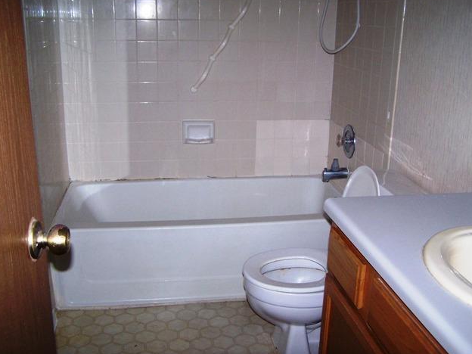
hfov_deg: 47.9
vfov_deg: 36.8
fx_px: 532
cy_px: 175
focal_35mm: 39
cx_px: 238
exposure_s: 1/60
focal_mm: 6.3
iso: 140
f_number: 2.8
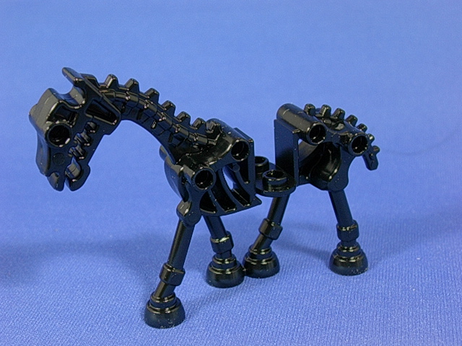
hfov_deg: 26.0
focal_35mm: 75
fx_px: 1001
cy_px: 173
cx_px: 231
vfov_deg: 19.6
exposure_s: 1/4.2
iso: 70
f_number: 3.8
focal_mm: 11.3
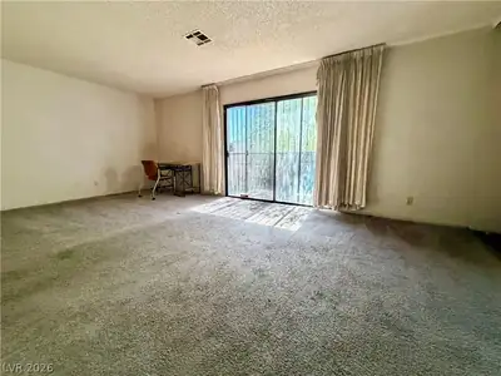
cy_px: 188
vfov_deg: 85.7
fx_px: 203
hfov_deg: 102.1
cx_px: 250
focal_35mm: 14
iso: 500
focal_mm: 2.22
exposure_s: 1/60
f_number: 2.2
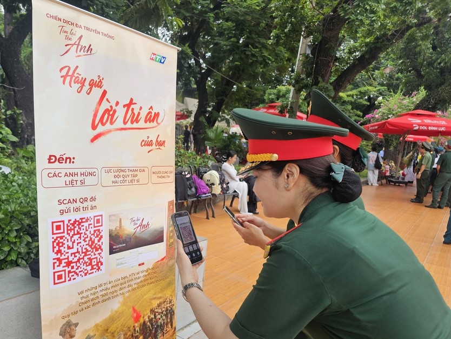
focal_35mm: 23
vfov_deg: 58.9
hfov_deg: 73.9
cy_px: 170
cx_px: 226
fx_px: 300
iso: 20
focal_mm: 6.3
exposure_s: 1/222
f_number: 1.7
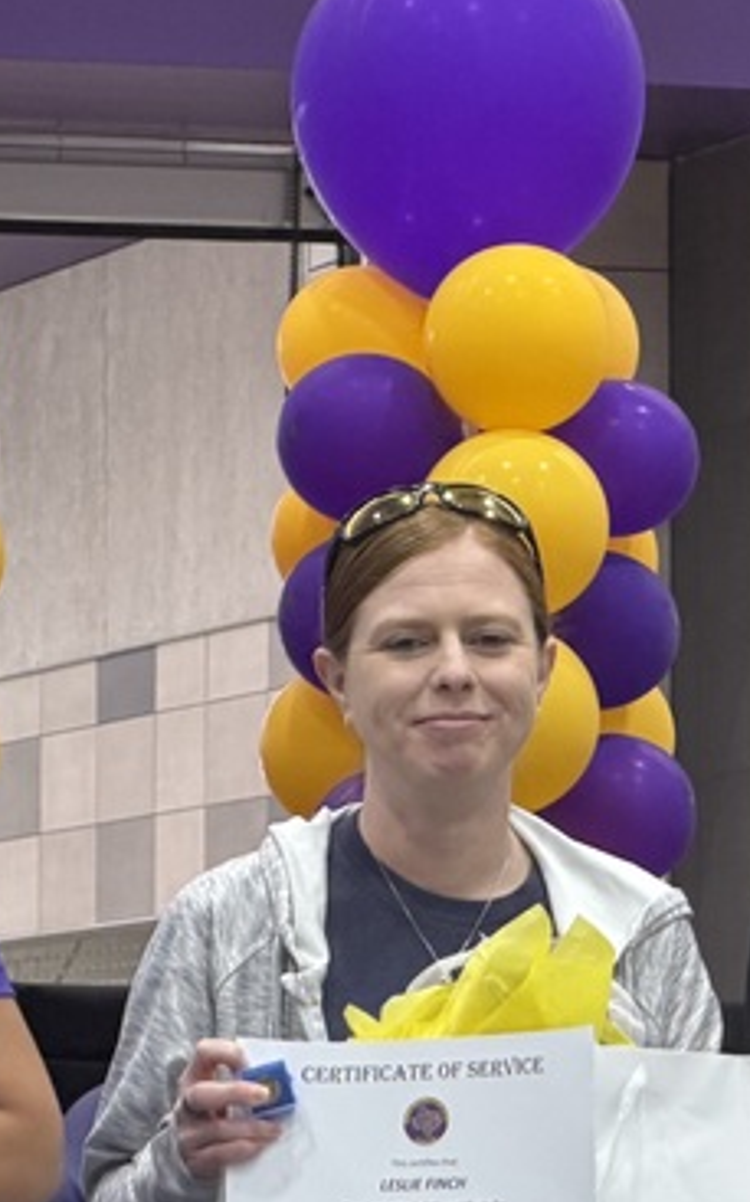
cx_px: 249
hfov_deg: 4.4
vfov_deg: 7.1
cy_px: 717
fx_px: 9692
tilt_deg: +2.8
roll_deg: +0.0
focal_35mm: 296
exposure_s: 1/80
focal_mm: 16.89
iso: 250
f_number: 2.8
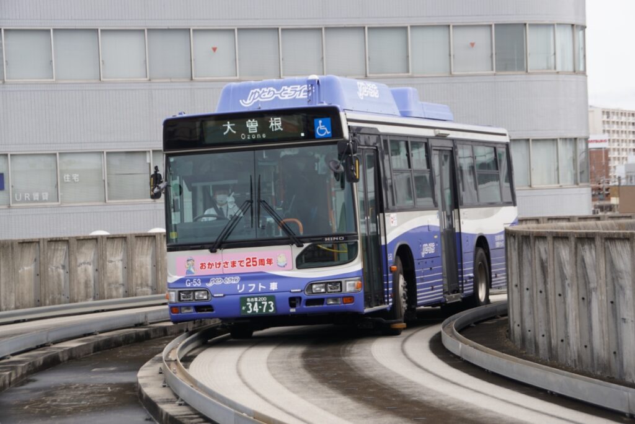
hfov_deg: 16.1
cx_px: 318
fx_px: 2250
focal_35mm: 128
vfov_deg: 10.8
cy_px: 212
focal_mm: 85
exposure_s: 1/200
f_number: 5.6
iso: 100
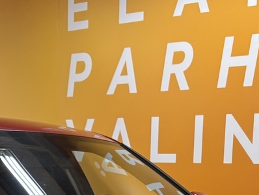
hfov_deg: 20.9
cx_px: 120
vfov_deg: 14.5
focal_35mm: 94
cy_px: 311
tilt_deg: -12.4
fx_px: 704
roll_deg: -1.3
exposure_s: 1/100
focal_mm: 5.96
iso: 125
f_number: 1.6
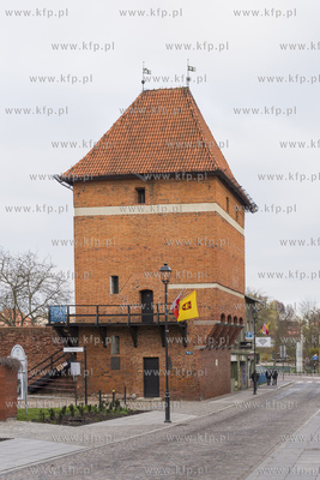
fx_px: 639
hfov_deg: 28.1
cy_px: 240
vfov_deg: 41.1
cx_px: 160
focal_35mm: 48
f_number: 4
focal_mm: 48
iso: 400
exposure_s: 1/500
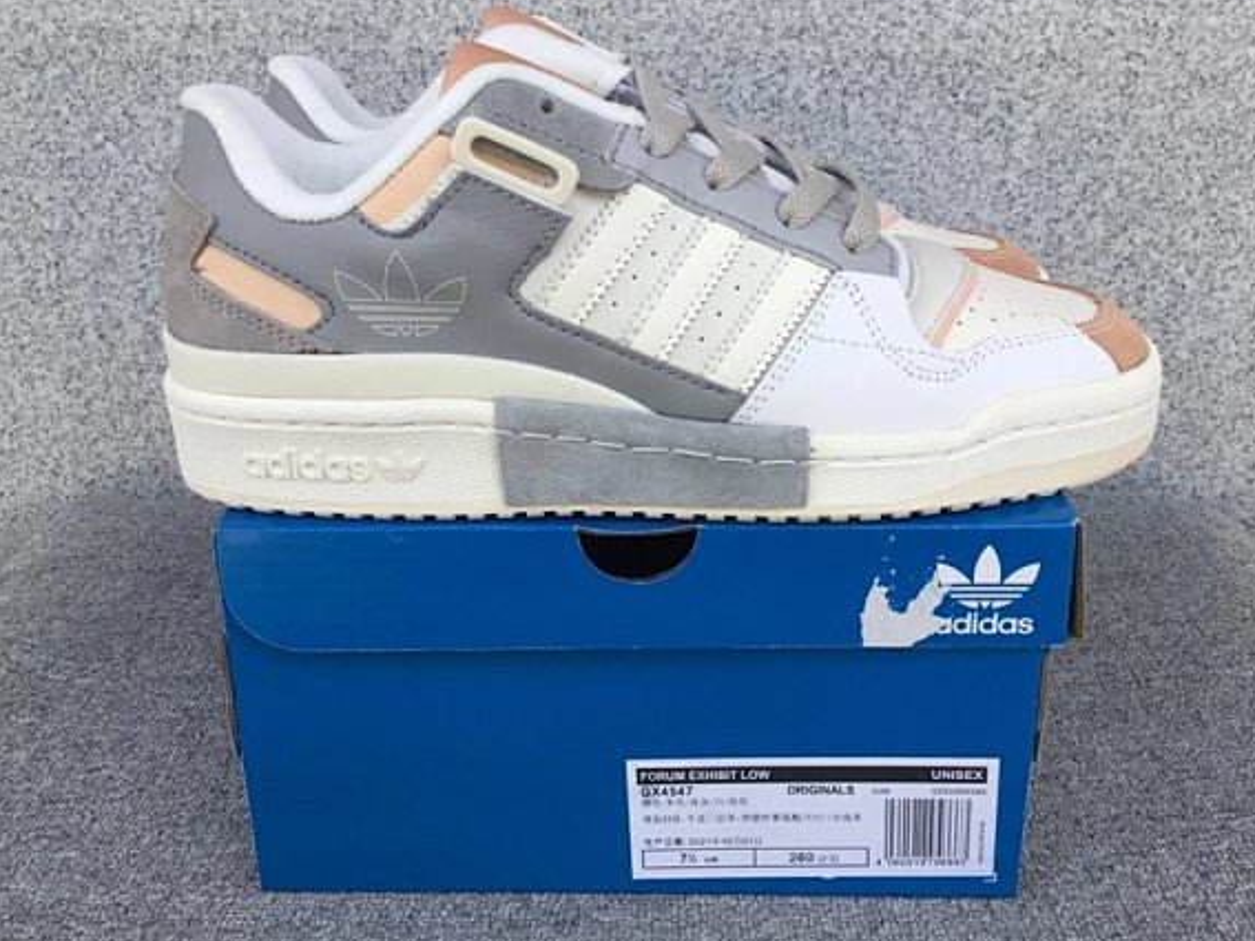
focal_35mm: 35
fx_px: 1269
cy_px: 461
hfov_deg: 52.6
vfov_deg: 40.7
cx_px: 668
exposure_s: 1/353
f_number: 2.4
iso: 25
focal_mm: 3.3
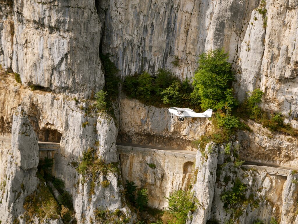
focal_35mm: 60
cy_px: 112
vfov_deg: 24.4
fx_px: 517
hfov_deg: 32.2
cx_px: 149
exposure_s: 1/500
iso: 200
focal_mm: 30
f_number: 5
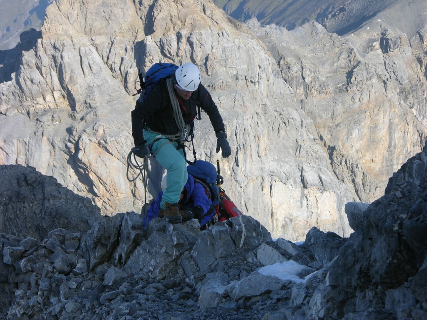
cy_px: 160
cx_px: 214
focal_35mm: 130
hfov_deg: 15.2
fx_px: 1604
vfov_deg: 11.4
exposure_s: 1/245
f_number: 5.4
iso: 50
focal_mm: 31.9
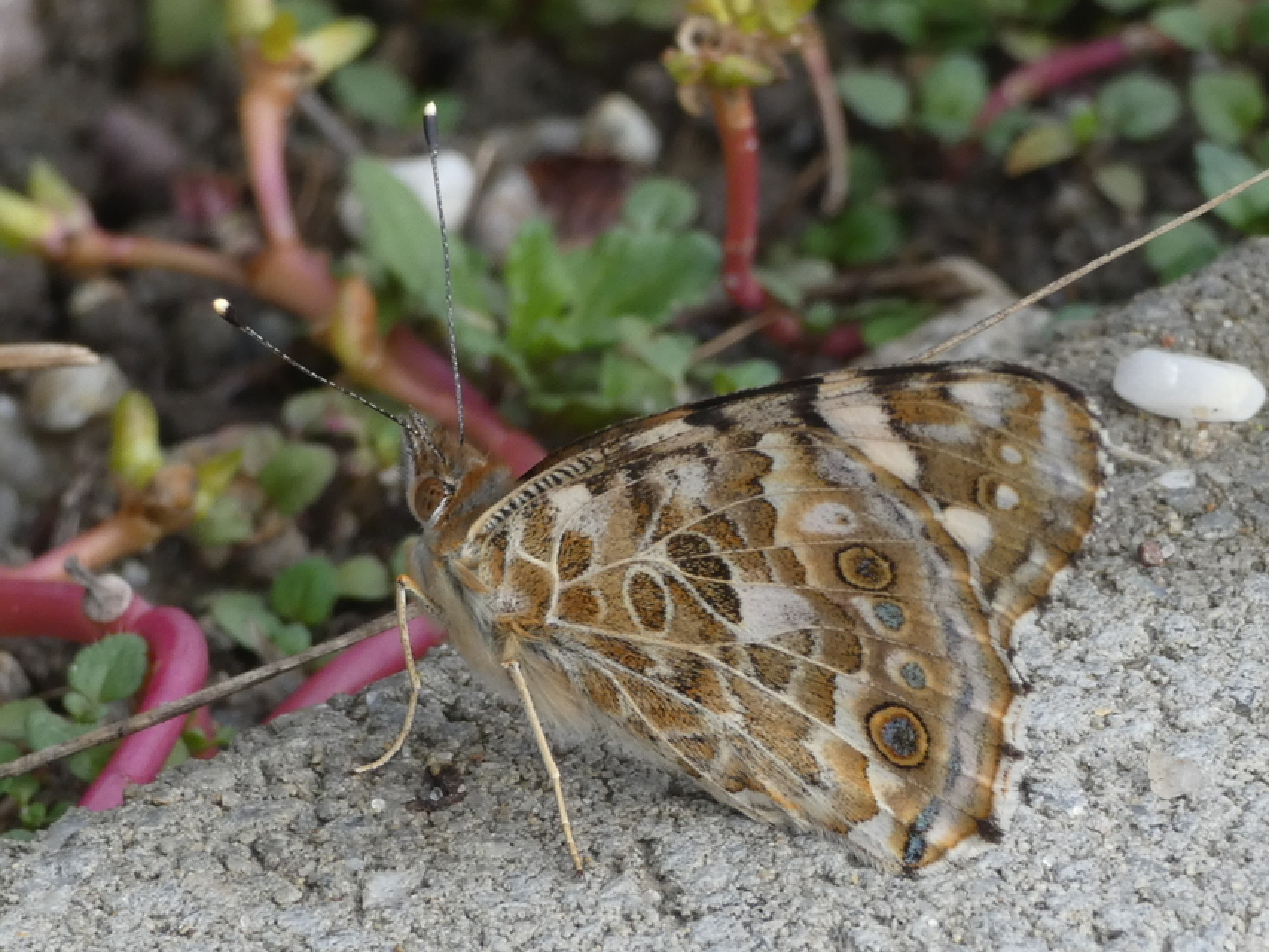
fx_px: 5866
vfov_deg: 9.3
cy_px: 476
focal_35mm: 160
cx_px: 634
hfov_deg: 12.3
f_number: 5.4
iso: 160
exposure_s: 1/80
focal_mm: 28.8
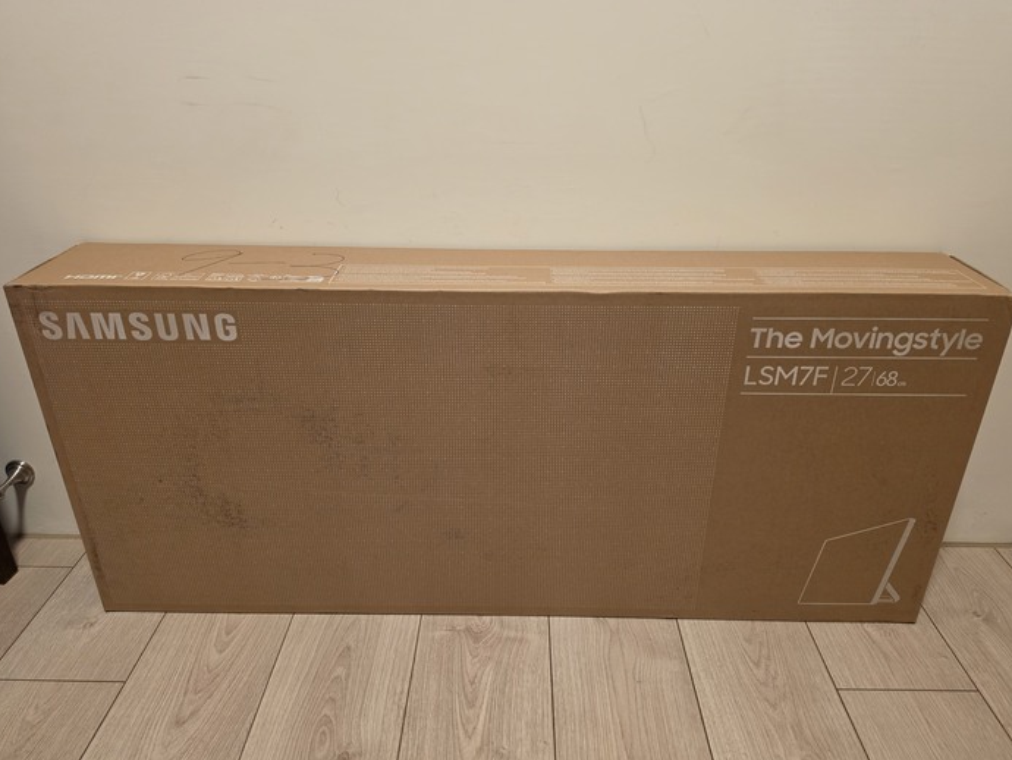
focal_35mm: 24
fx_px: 702
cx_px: 515
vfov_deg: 56.8
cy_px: 384
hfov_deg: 71.6
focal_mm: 6.5
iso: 320
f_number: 1.4
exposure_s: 1/100
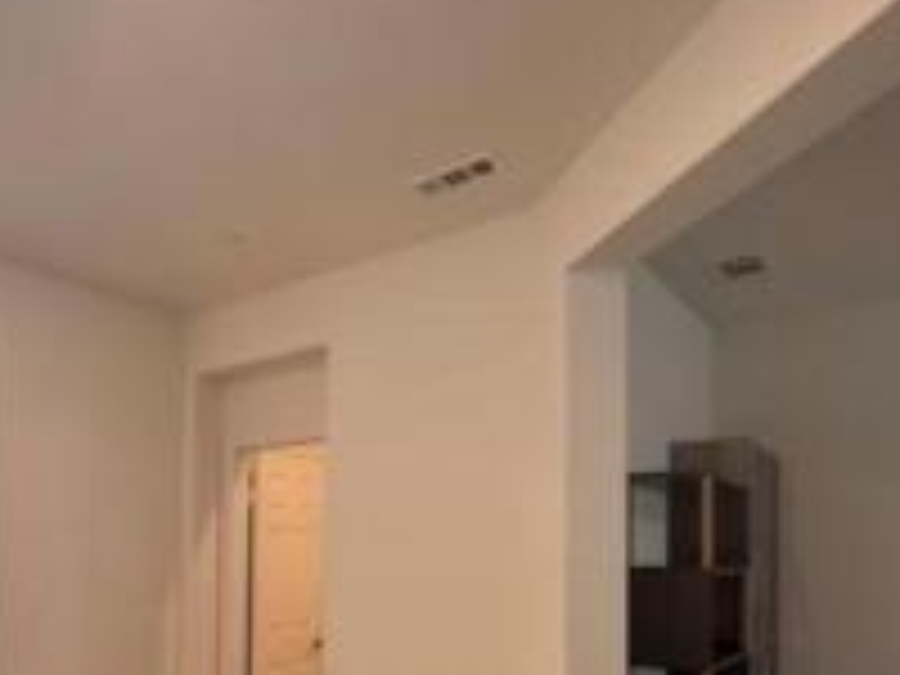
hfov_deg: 60.3
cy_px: 536
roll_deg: -1.0
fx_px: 728
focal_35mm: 28
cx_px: 234
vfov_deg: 47.2
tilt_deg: +1.0
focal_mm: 2.22
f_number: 2.2
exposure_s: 1/120
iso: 200
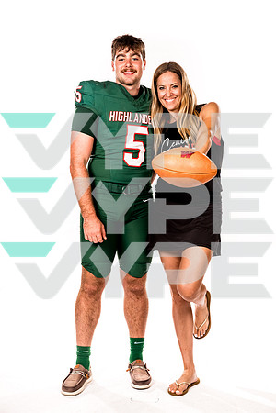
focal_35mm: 55
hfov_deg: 24.6
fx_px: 632
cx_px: 138
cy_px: 206
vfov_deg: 36.2
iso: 800
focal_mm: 55
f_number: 8
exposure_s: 1/400
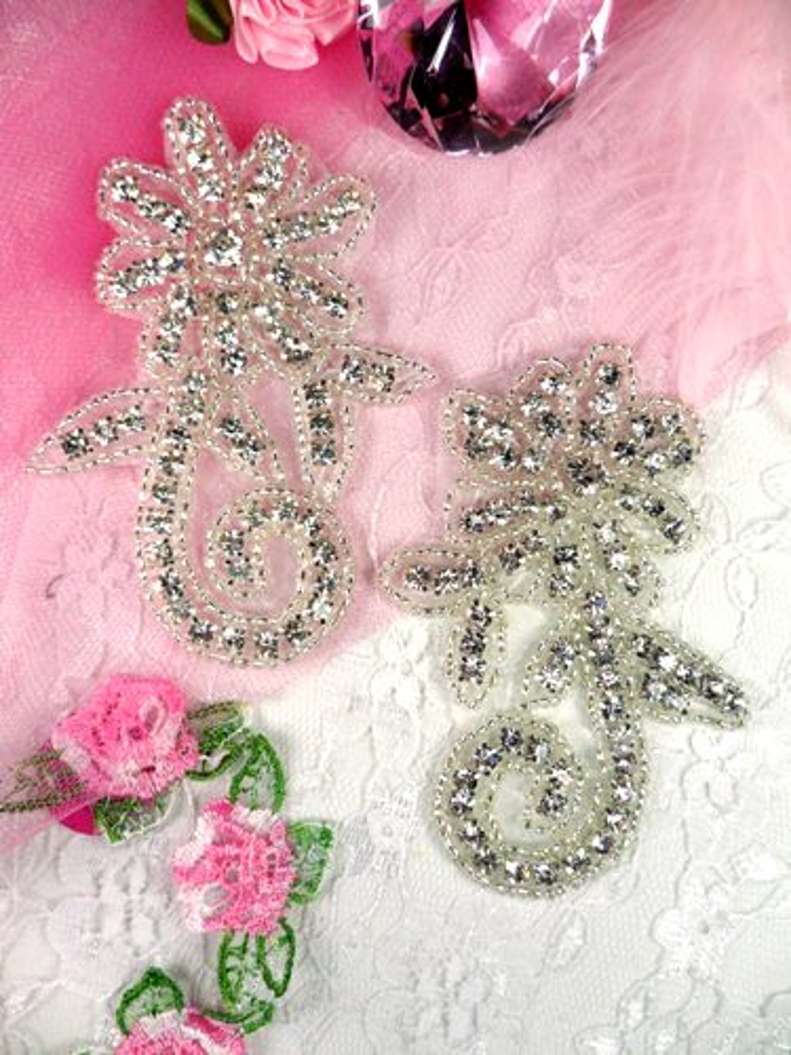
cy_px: 528
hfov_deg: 51.4
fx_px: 823
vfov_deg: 65.3
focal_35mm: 27
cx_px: 396
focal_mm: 4.9
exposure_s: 1/500
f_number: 3.5
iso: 80
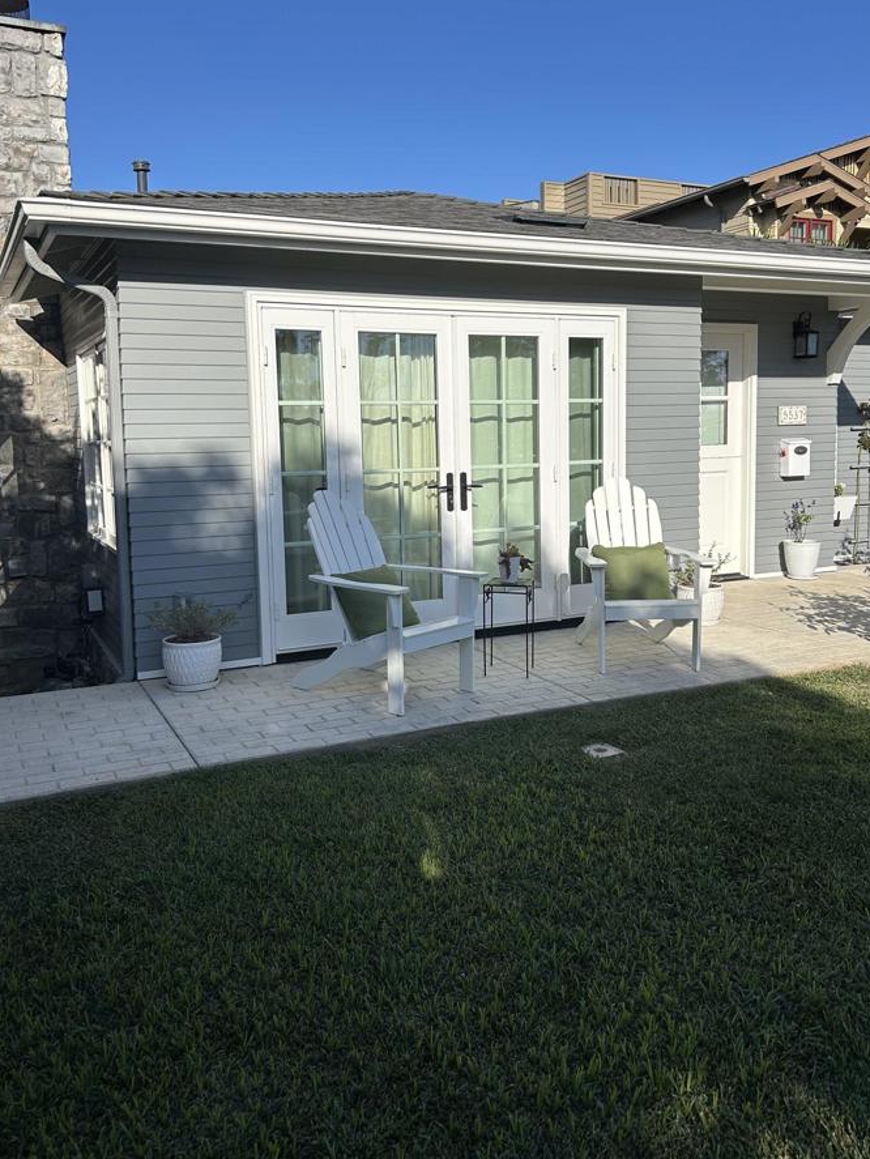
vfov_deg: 59.9
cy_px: 532
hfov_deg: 46.8
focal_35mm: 30
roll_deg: +0.2
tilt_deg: -5.7
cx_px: 447
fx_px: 1005
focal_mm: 5.7
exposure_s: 1/5319
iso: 50
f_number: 1.5
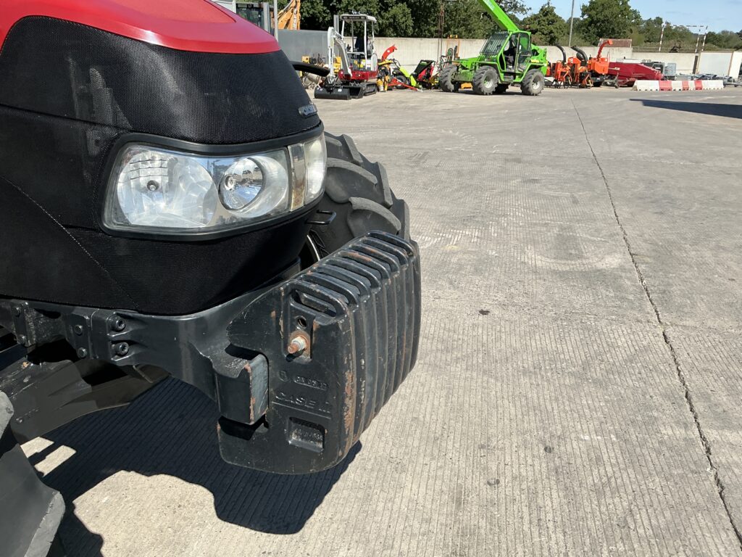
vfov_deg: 49.7
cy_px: 278
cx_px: 371
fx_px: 600
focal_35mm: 28
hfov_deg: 63.4
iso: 25
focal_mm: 3
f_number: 1.8
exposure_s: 1/1786
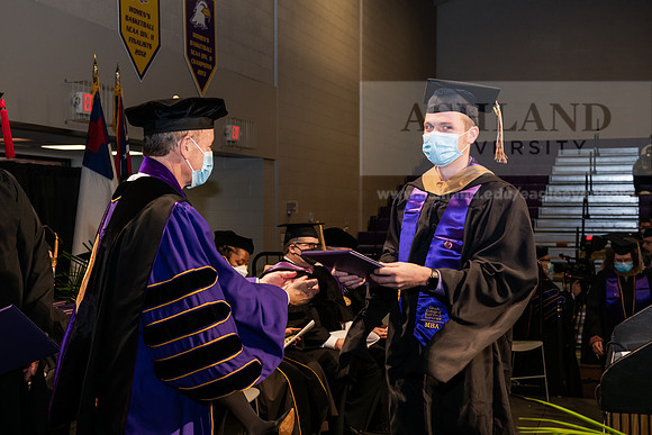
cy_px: 218
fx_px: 996
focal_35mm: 55
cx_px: 326
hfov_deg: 36.2
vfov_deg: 24.6
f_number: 6.3
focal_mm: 55
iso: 1600
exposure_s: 1/200
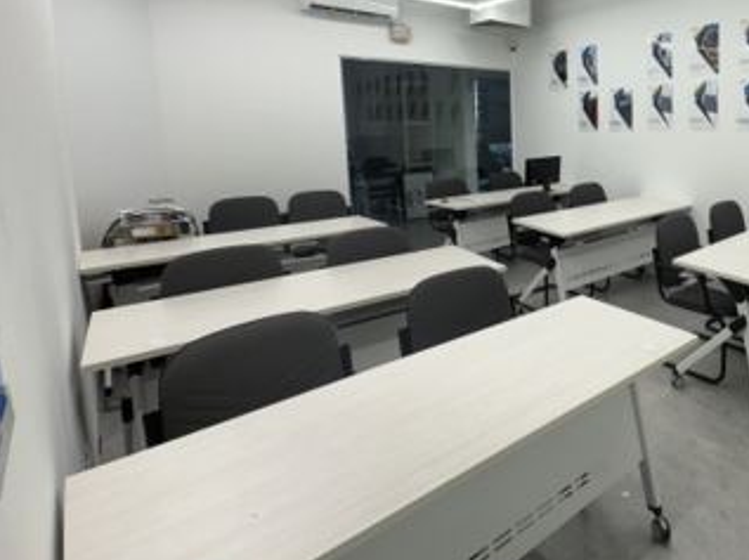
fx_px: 497
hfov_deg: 66.3
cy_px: 177
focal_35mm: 23
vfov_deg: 57.2
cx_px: 612
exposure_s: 1/100
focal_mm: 2.22
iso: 50
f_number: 2.2
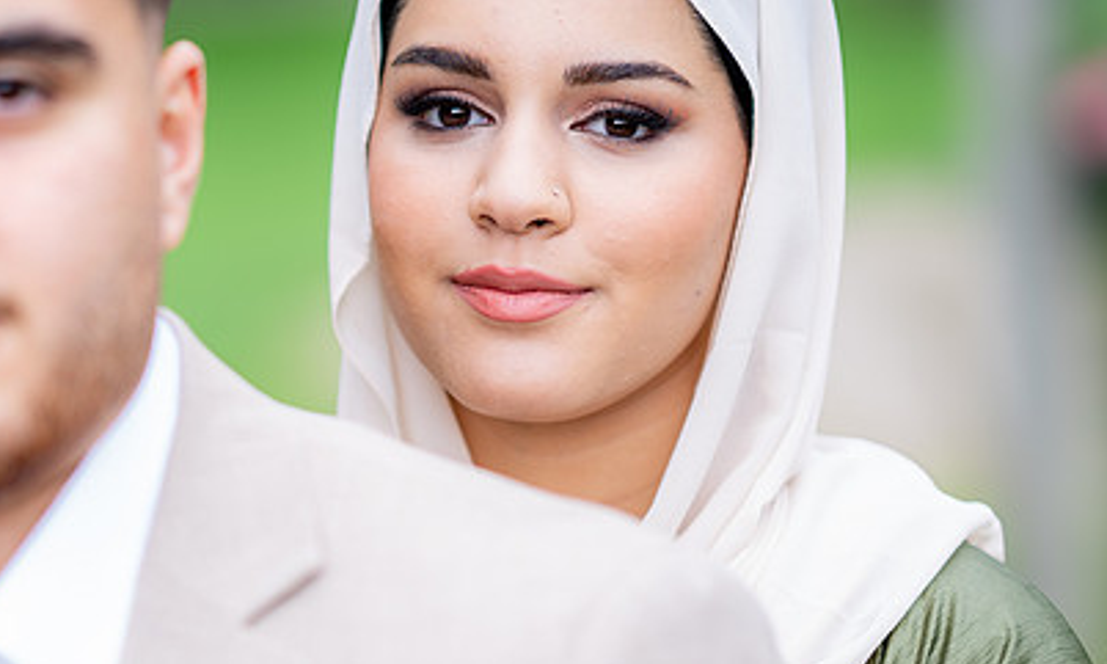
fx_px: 4743
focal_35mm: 159
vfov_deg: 8.0
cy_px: 414
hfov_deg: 13.2
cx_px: 198
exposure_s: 1/1600
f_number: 1.4
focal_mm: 85
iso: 100
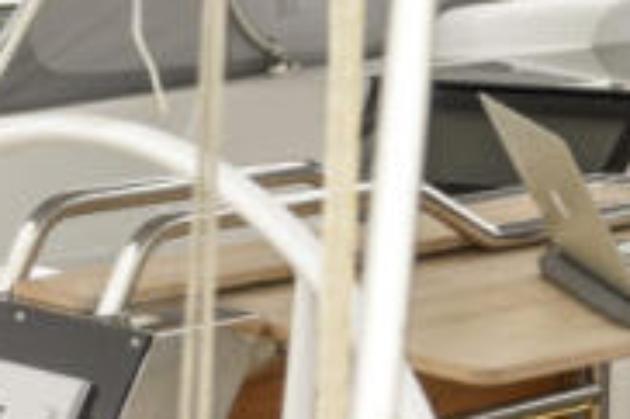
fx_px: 3707
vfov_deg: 6.5
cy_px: 251
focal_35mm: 212
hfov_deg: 9.4
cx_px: 945
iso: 200
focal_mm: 55
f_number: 5
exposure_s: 1/250
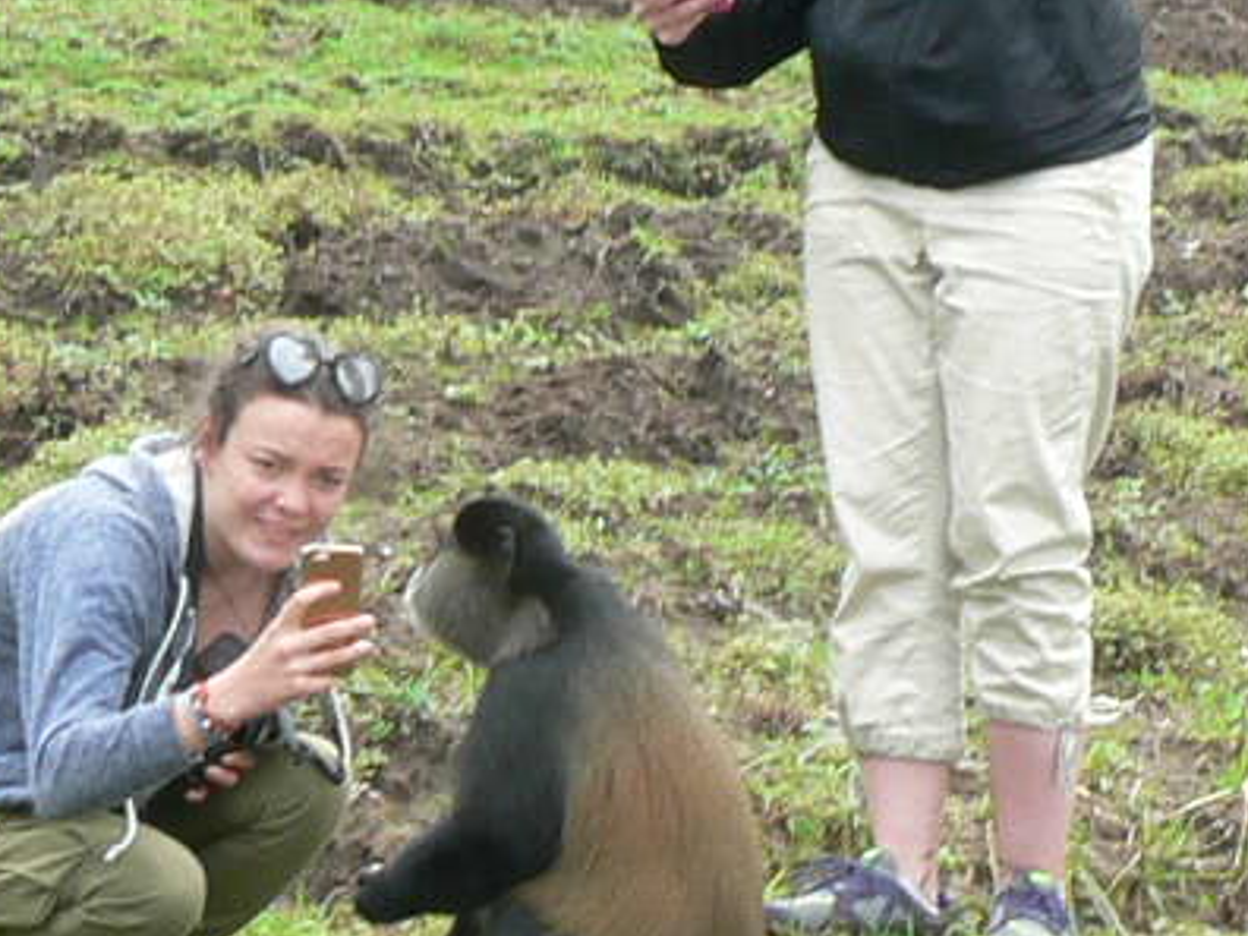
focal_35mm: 198
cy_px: 819
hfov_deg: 10.0
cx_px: 611
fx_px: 7138
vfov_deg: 7.5
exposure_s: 1/80
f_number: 4
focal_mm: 8.1
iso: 80
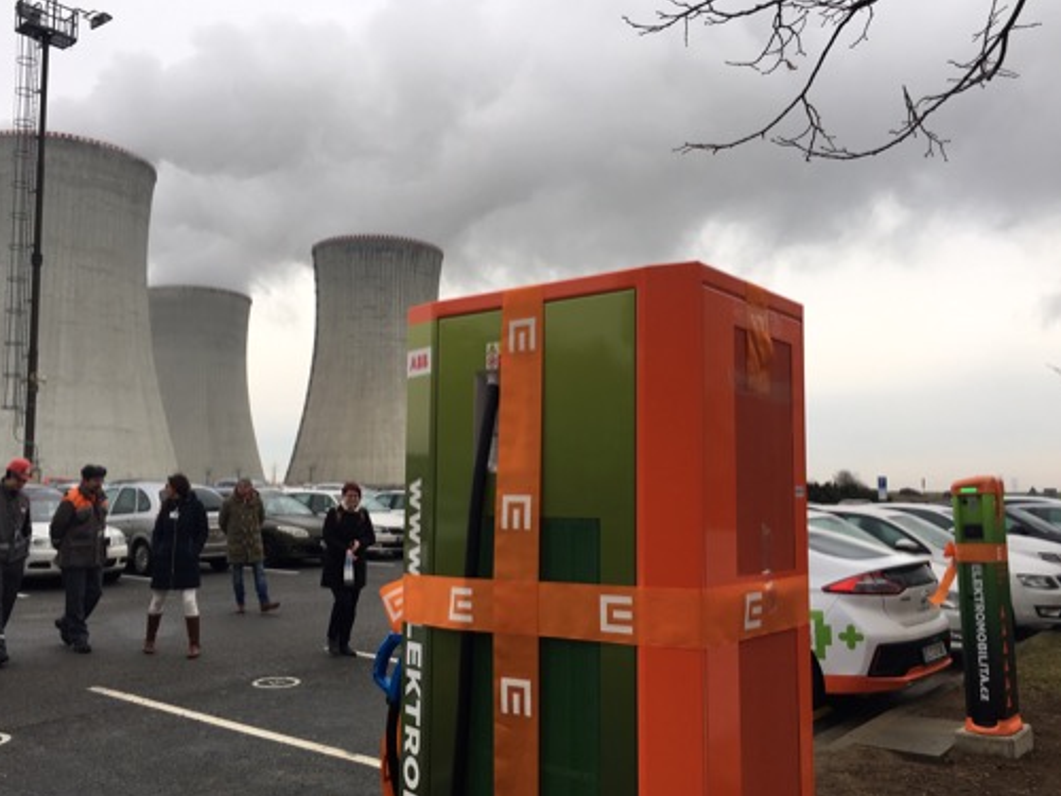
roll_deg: +0.6
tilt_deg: +5.5
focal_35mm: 31
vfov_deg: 45.4
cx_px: 506
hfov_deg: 58.3
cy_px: 417
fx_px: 950
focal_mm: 4.15
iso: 25
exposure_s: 1/134
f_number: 2.2
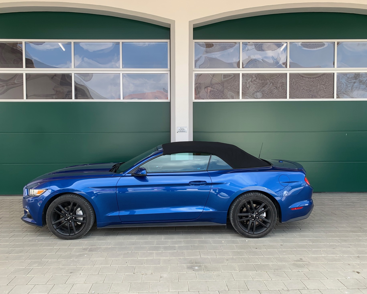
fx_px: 304
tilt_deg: -2.6
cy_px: 146
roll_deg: -0.1
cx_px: 173
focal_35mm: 28
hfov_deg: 62.2
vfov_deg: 51.5
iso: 25
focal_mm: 4.25
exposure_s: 1/382
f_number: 1.8
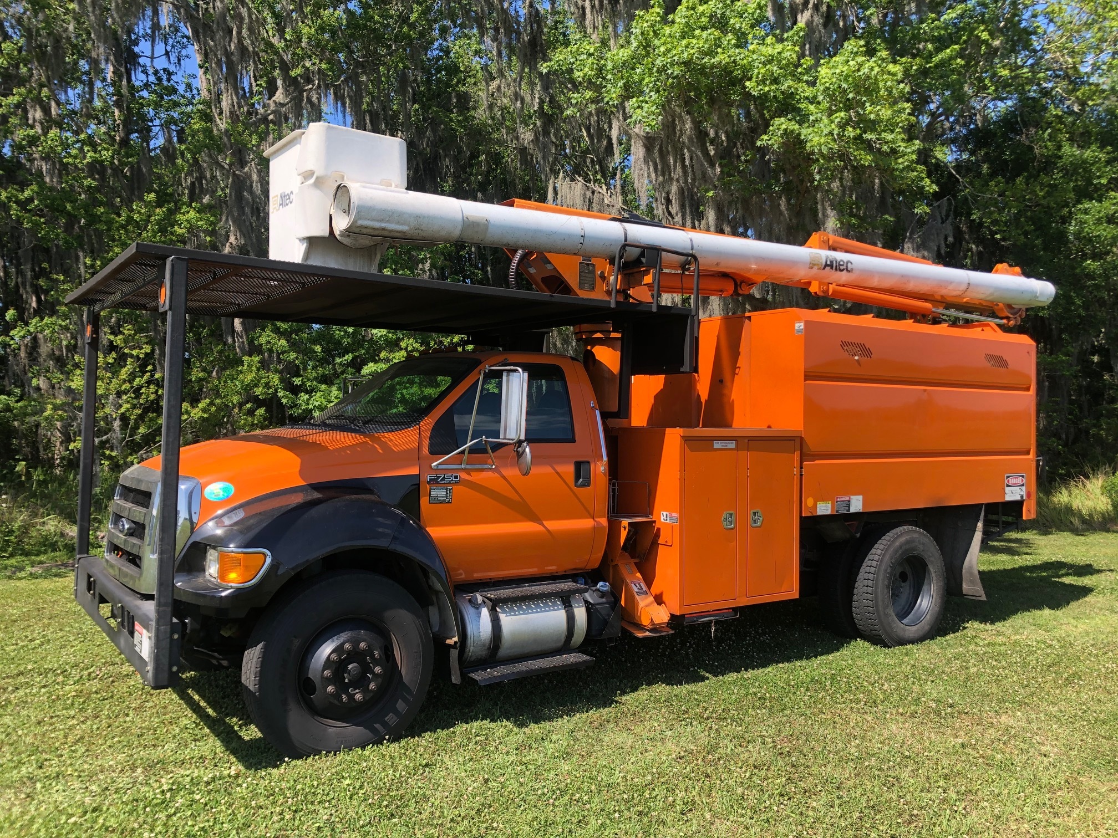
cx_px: 559
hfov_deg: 63.4
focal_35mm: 28
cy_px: 419
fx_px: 904
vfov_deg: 49.7
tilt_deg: +1.6
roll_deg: -1.7
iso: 20
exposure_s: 1/714
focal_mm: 3.99
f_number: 1.8
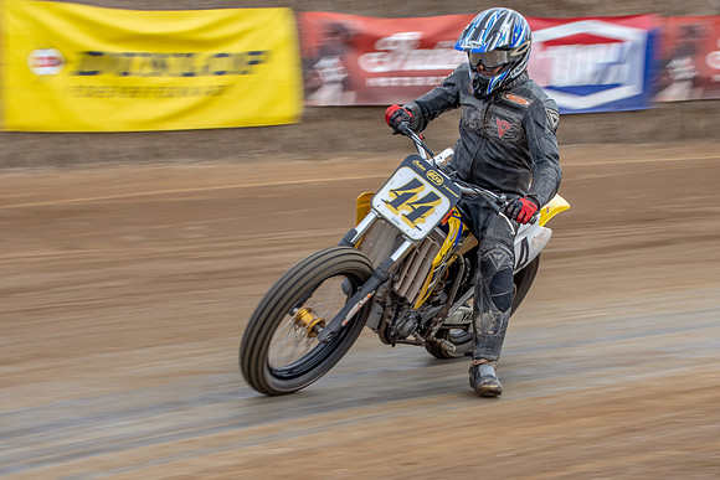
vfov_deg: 11.1
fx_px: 2463
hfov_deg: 16.6
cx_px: 391
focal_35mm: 123
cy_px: 230
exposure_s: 1/125
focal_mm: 70
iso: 160
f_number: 8
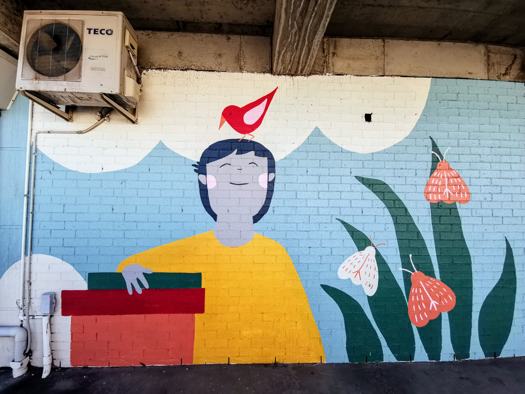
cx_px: 262
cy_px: 197
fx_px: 243
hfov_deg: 94.5
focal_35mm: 16
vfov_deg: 78.1
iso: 50
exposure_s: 1/229
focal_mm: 3.95
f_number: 2.2
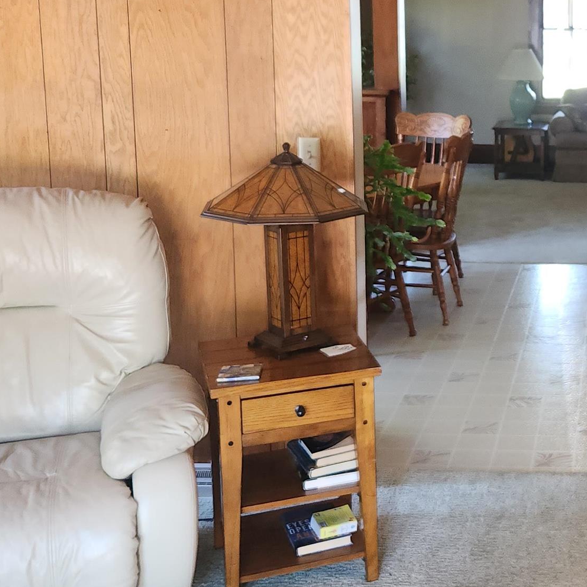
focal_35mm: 56
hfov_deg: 28.3
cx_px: 612
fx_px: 1074
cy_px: 206
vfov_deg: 30.4
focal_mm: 5.4
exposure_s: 1/40
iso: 125
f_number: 1.8
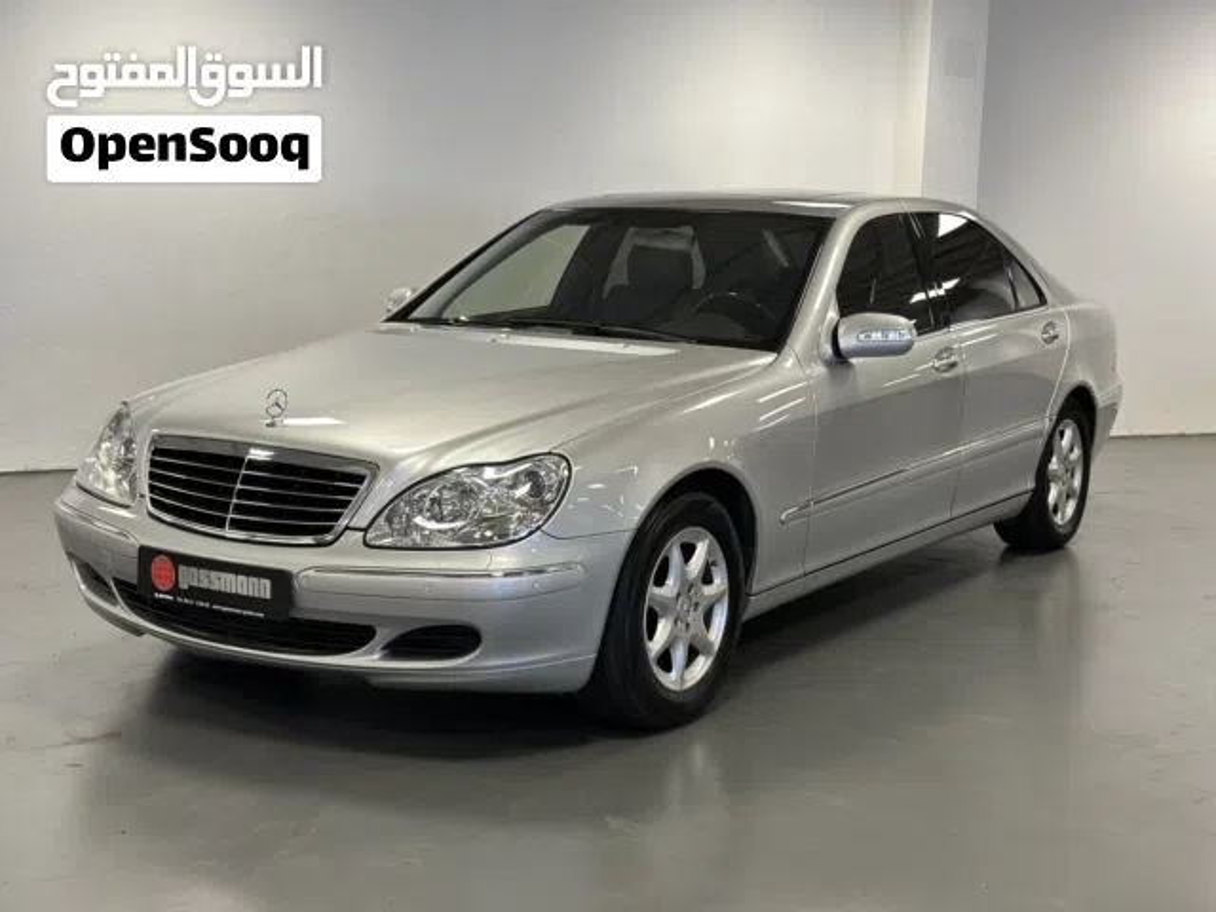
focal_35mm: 48
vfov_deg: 30.3
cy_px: 456
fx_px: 1686
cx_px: 608
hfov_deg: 39.7
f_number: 1.78
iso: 80
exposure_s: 1/60
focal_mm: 6.86
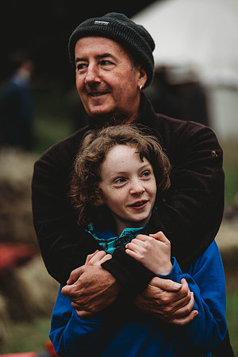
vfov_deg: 13.2
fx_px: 1537
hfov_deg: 8.9
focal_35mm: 155
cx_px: 119
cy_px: 178
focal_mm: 155
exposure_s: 1/250
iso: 100
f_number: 2.8
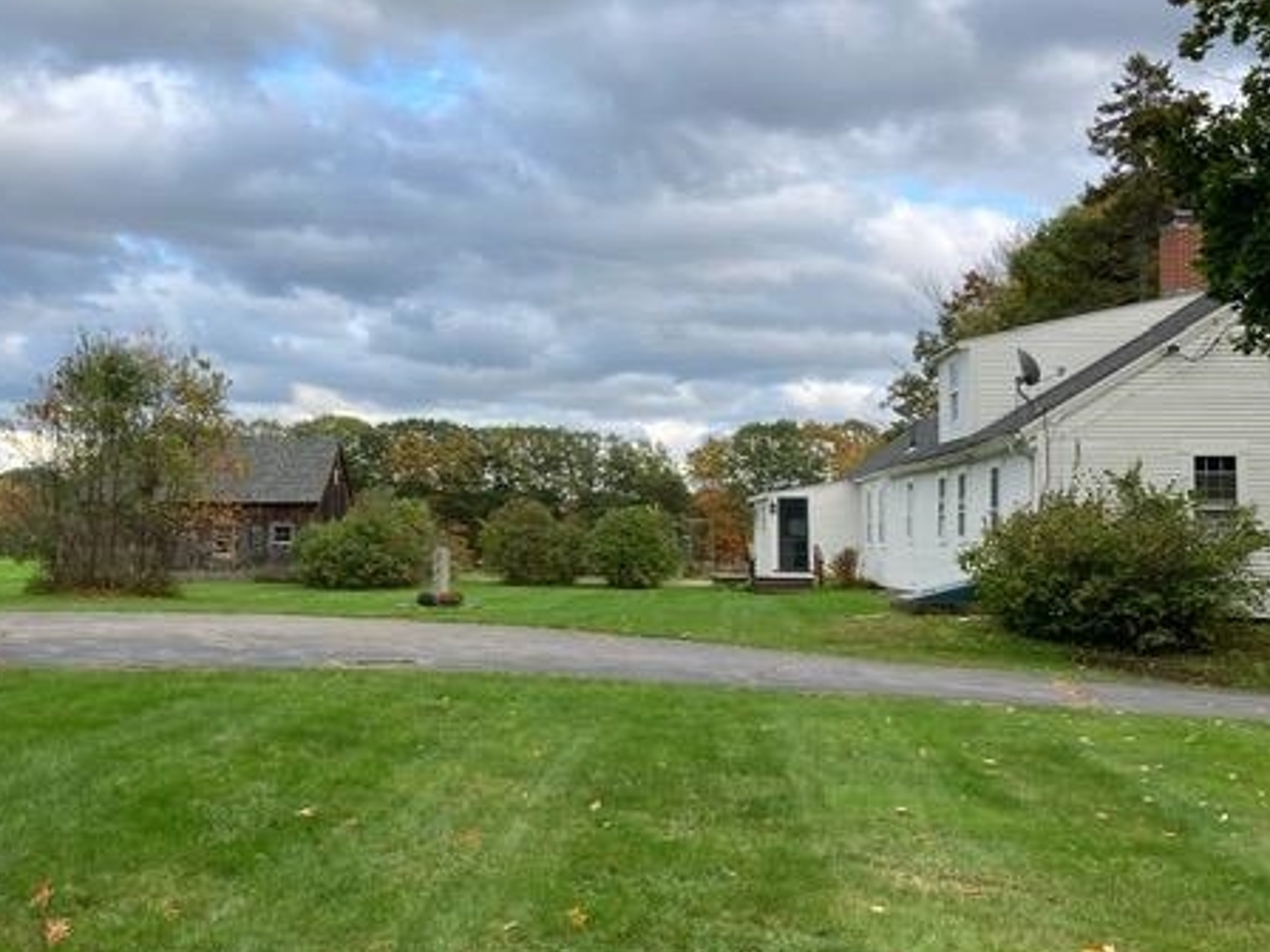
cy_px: 445
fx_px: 1468
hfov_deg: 45.8
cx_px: 391
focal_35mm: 40
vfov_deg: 35.9
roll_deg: -0.7
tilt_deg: +4.1
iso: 20
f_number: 1.8
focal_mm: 3.99
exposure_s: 1/475
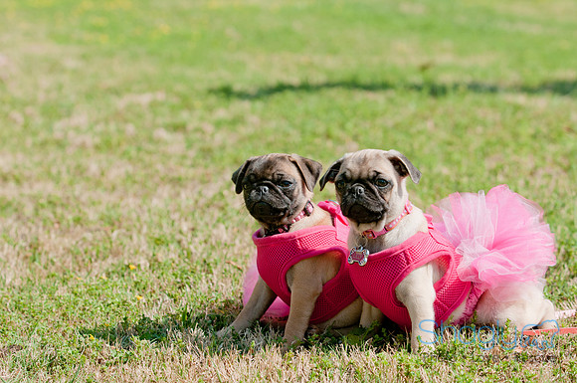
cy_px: 192
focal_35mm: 129
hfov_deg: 15.9
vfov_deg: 10.6
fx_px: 2065
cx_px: 288
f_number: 5
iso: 200
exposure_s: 1/1000
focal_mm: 86
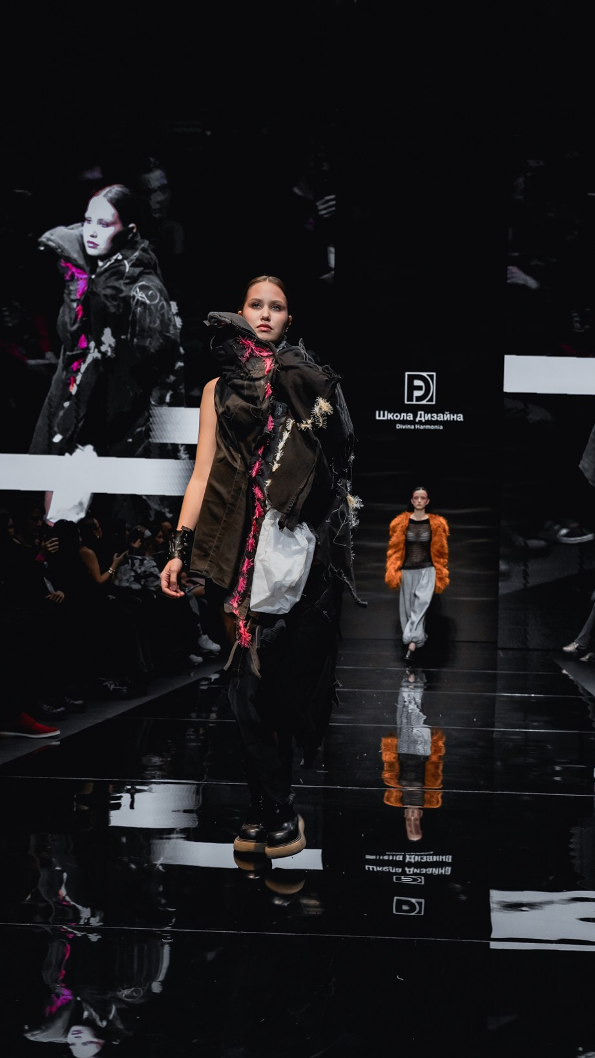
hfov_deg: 27.6
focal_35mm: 43
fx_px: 1206
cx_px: 393
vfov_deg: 47.3
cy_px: 590
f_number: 4.5
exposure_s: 1/250
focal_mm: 35
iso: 2000
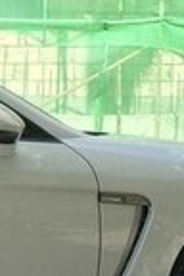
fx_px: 1058
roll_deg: -0.1
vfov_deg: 14.9
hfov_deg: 9.2
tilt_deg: -4.6
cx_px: -201
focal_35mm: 138
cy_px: 124
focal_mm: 4.15
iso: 32
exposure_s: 1/631
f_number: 2.2
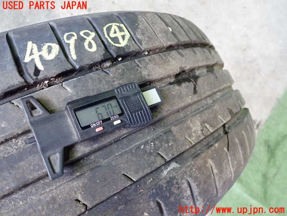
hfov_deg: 60.0
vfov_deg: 46.8
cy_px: 108
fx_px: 249
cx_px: 144
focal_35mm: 30
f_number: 2.3
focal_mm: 5.4
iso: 500
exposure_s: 1/30
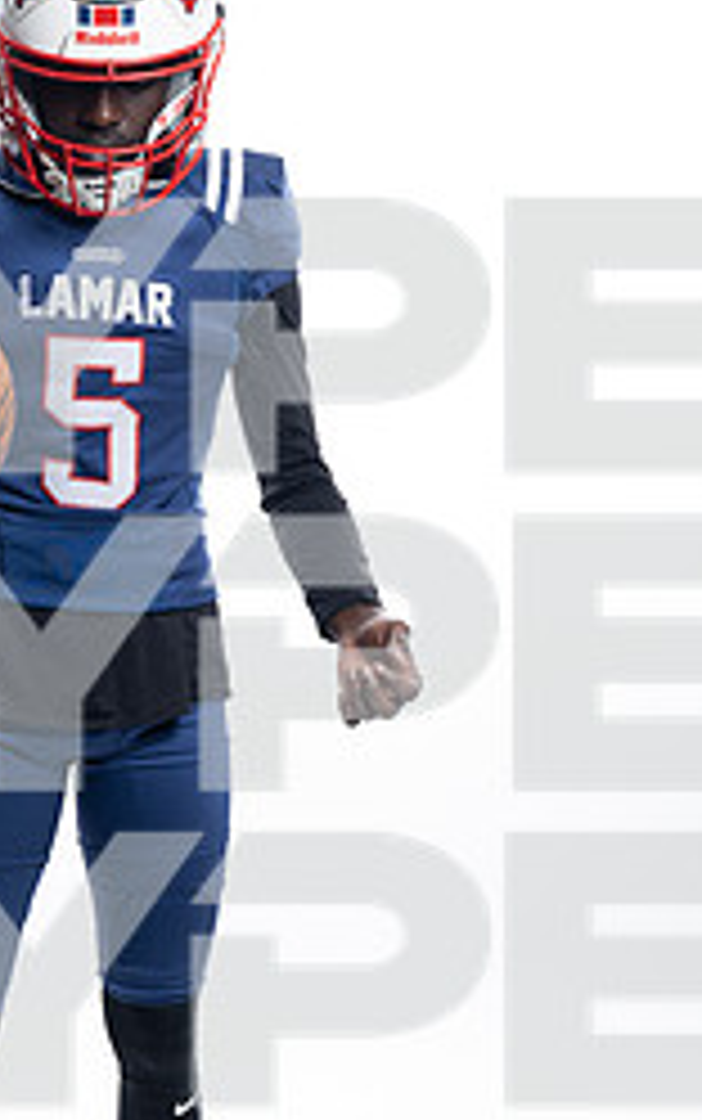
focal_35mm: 81
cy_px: 657
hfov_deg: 16.0
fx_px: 2475
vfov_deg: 25.5
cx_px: 148
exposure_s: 1/250
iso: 200
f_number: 5.6
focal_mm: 44
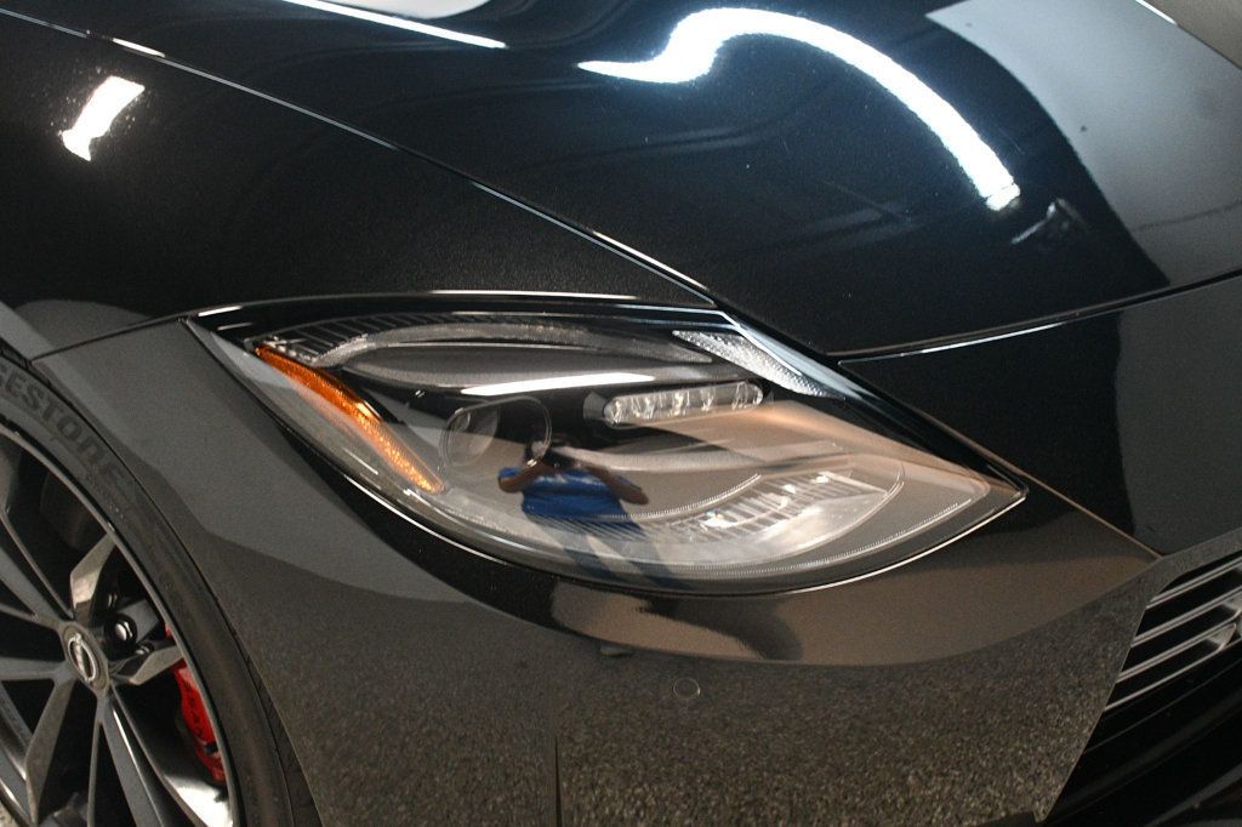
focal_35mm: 45
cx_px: 621
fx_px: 1552
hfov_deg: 43.6
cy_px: 414
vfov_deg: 29.8
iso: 3200
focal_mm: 30
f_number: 4
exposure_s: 1/80
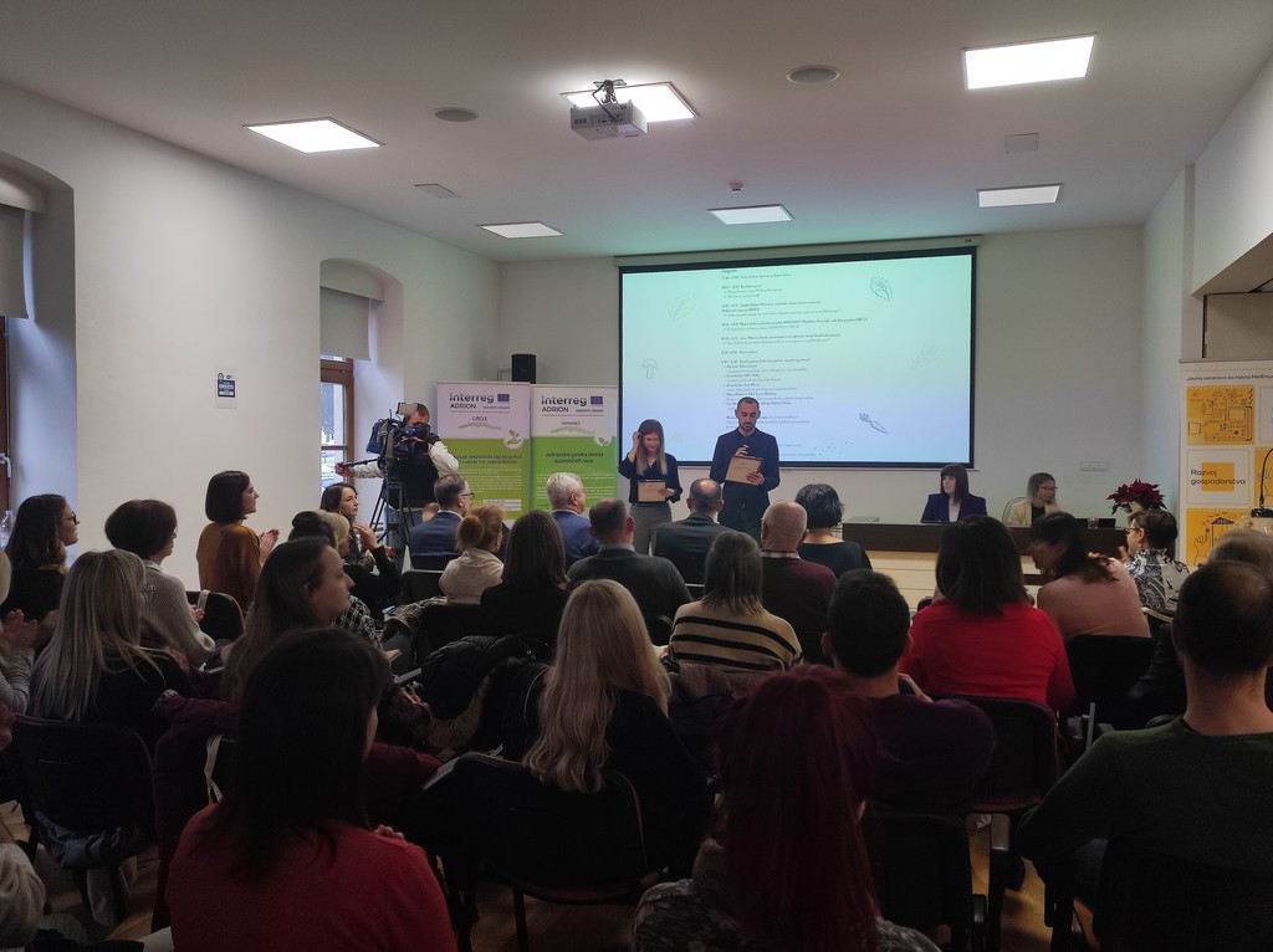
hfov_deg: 69.4
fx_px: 919
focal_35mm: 25
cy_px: 476
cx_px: 636
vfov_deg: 54.8
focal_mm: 4.7
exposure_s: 1/50
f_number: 1.79
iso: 260
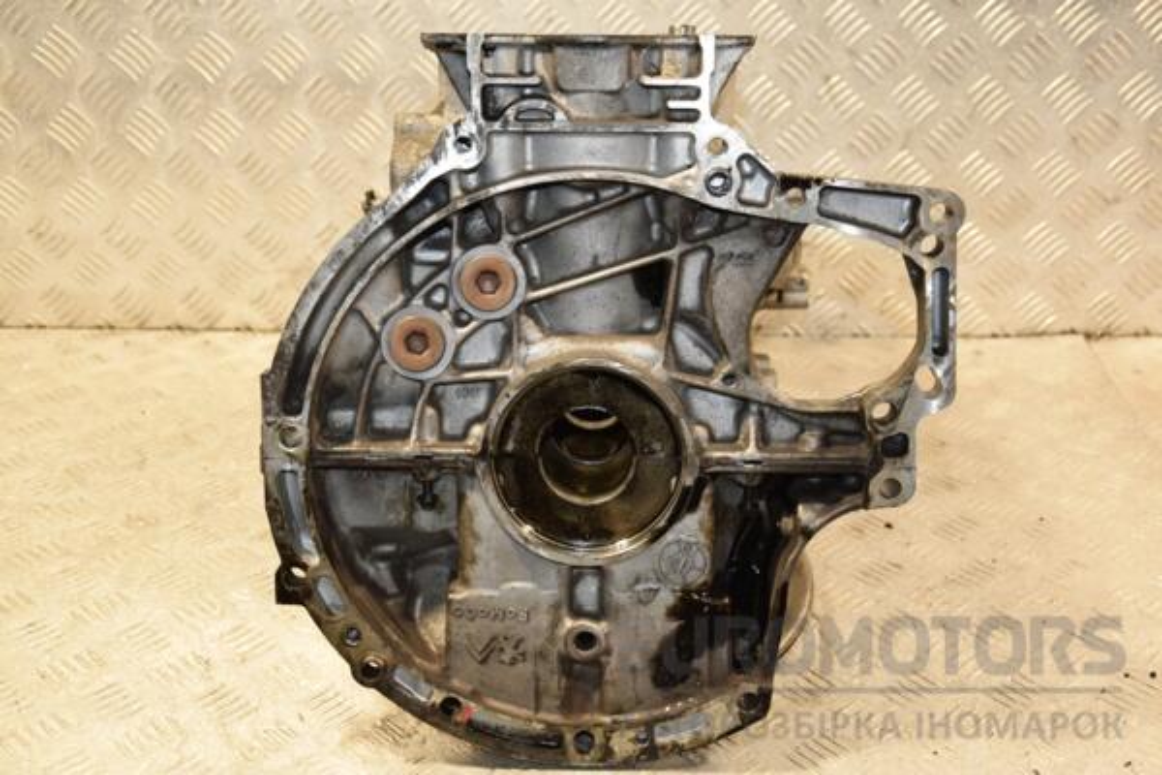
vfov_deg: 26.5
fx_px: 1646
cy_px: 388
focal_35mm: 51
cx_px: 581
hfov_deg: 38.9
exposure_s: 1/100
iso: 800
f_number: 5
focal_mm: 34
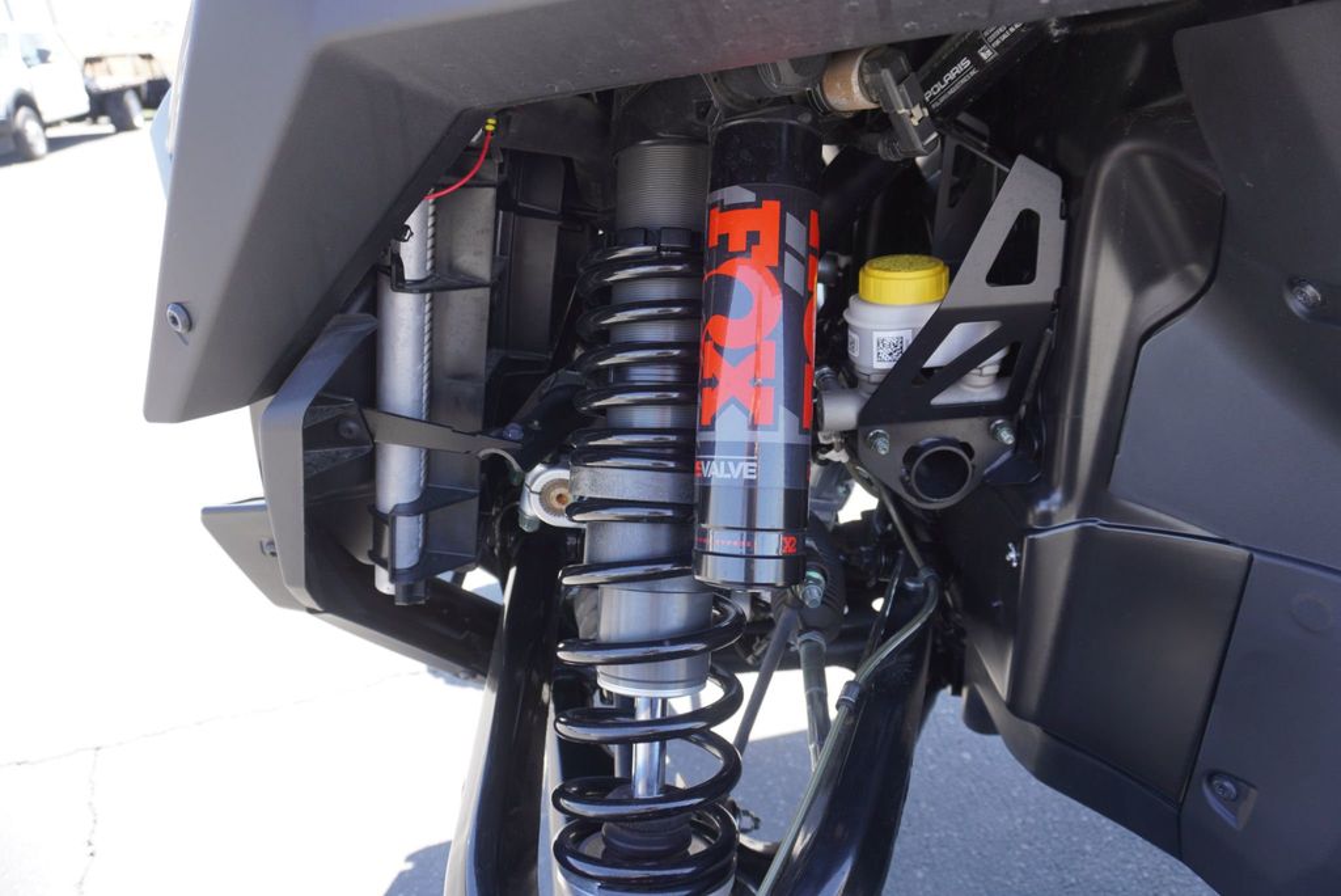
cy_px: 448
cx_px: 670
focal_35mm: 24
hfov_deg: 73.7
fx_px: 894
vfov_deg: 53.2
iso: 100
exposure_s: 1/80
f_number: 4.5
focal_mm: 16
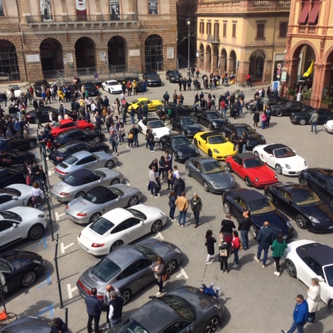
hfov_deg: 47.2
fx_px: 381
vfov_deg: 47.2
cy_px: 167
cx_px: 163
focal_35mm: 35
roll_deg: +0.9
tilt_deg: -21.8
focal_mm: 4.15
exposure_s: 1/1130
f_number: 2.2
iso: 32
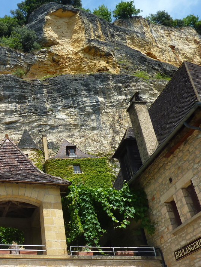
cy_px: 120
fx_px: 325
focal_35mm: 42
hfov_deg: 32.0
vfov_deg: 44.7
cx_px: 5
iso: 80
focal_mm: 4.1
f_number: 4
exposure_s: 1/500
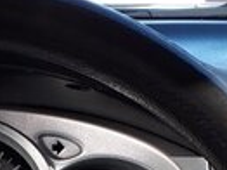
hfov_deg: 14.5
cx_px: 68
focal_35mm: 136
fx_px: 891
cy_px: 341
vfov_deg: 10.1
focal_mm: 3.6
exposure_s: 1/143
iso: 40
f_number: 1.9
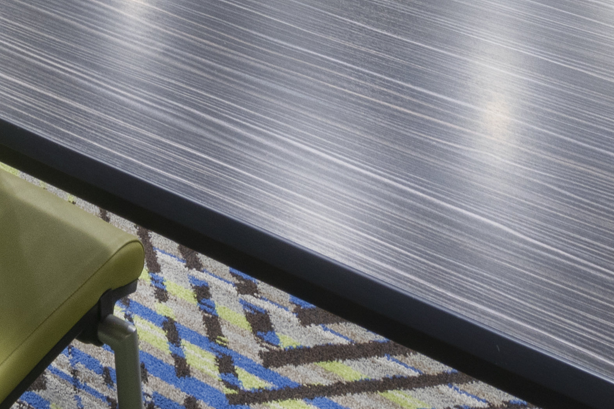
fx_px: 1432
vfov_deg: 12.4
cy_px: -610
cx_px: 0
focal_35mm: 84
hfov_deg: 23.2
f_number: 16
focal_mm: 16
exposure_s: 1/1.67
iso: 400
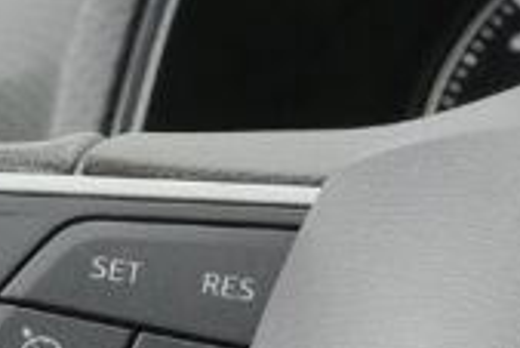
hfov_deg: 5.0
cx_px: 394
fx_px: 5956
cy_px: 436
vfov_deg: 3.3
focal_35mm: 412
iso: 2000
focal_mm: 45
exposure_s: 1/250
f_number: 9
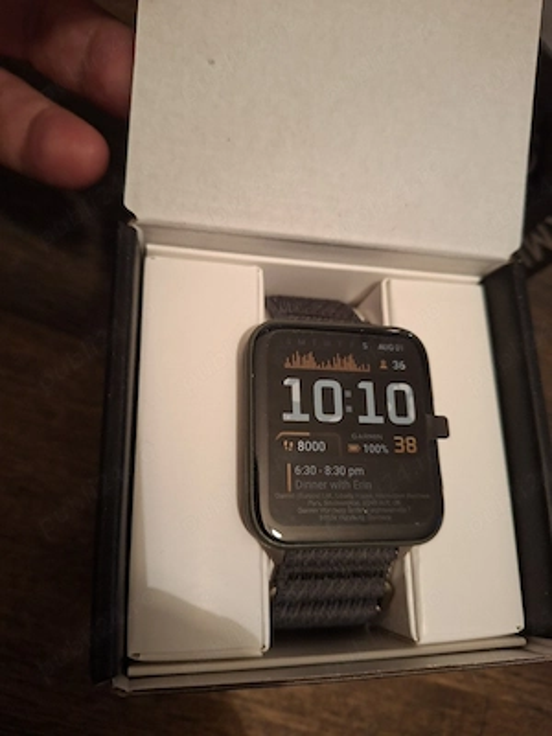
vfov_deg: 73.9
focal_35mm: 23
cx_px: 276
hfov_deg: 58.9
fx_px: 489
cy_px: 368
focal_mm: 5.54
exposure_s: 1/24
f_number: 1.8
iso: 400
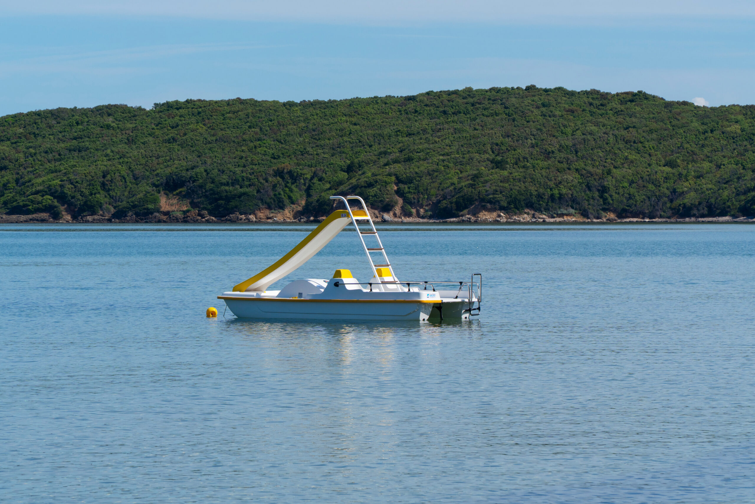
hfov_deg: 16.1
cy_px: 252
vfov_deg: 10.8
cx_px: 378
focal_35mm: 128
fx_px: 2674
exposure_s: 1/500
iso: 100
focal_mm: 85
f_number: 8
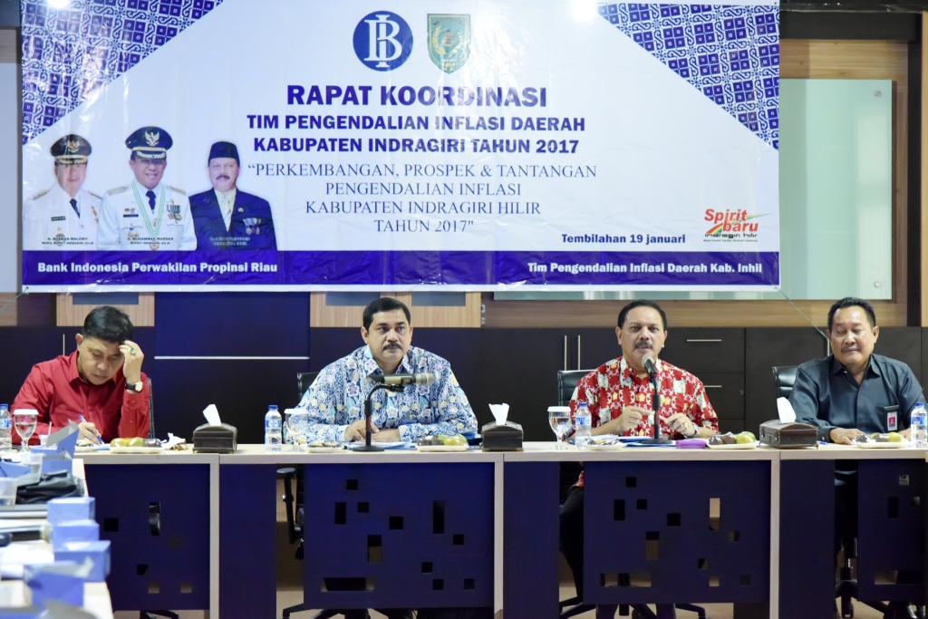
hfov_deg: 20.8
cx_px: 464
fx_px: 2526
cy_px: 310
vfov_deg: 14.0
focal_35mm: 98
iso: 8000
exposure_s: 1/100
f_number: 5
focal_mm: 98
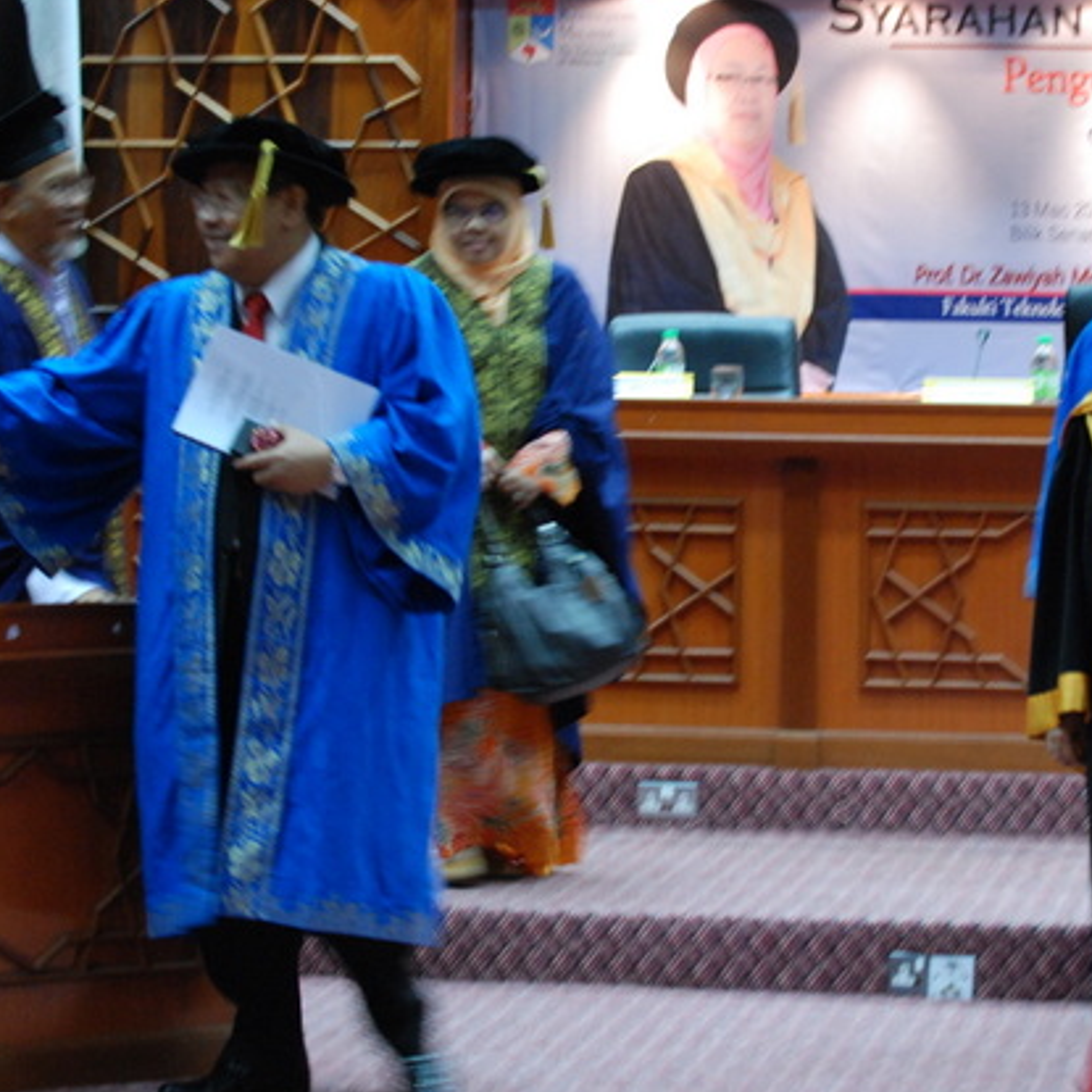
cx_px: 831
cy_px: 551
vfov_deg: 12.7
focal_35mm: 138
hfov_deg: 12.6
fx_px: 4925
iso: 1250
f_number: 4.5
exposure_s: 1/20
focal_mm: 70
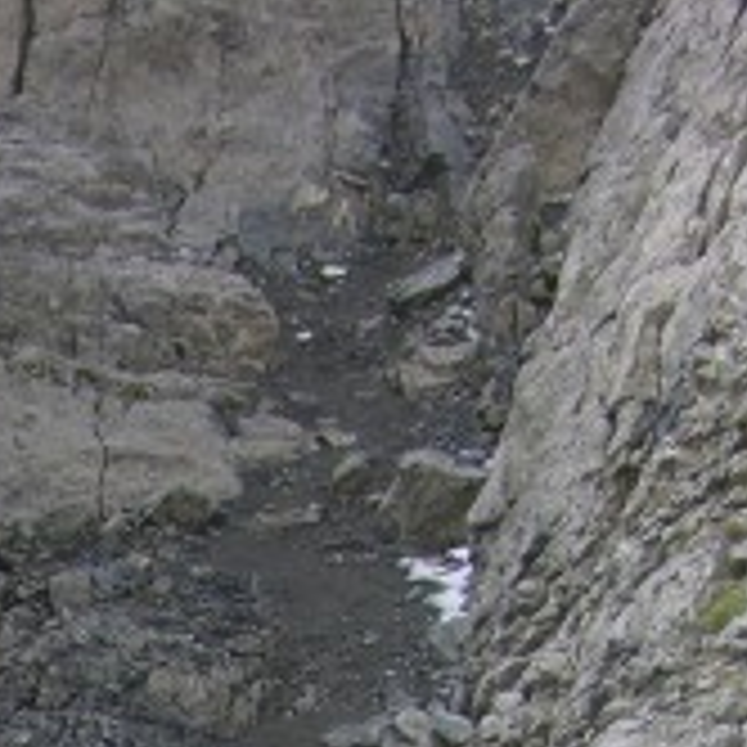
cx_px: -428
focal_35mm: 143
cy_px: 1724
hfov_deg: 11.6
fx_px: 3491
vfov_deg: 10.6
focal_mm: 8.9
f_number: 4
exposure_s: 1/100
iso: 50
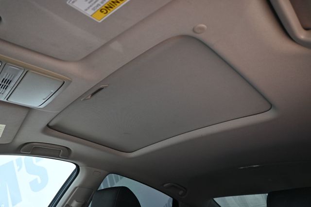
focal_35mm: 26
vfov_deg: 49.1
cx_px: 156
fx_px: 227
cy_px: 104
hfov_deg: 68.9
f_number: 4
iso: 400
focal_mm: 17.5
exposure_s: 1/250
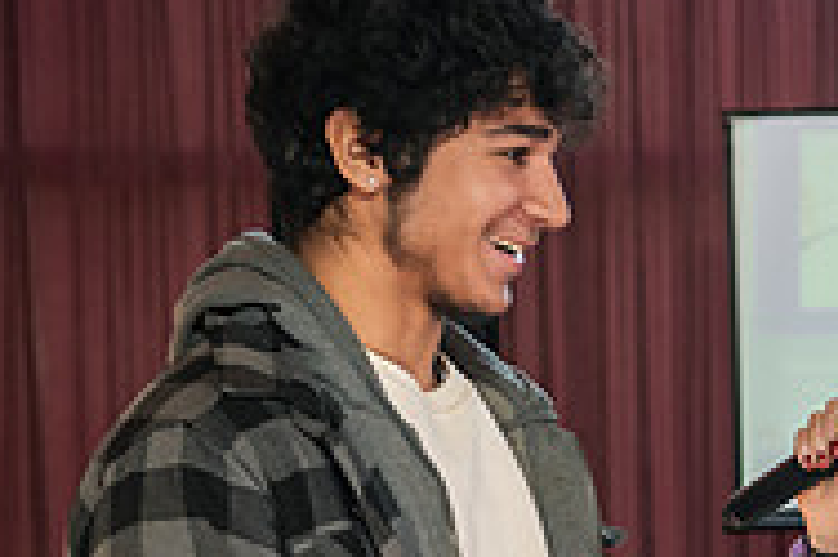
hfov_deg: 11.6
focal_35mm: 170
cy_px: 635
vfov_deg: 8.0
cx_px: 1230
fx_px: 3954
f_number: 4
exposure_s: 1/200
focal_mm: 55
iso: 800
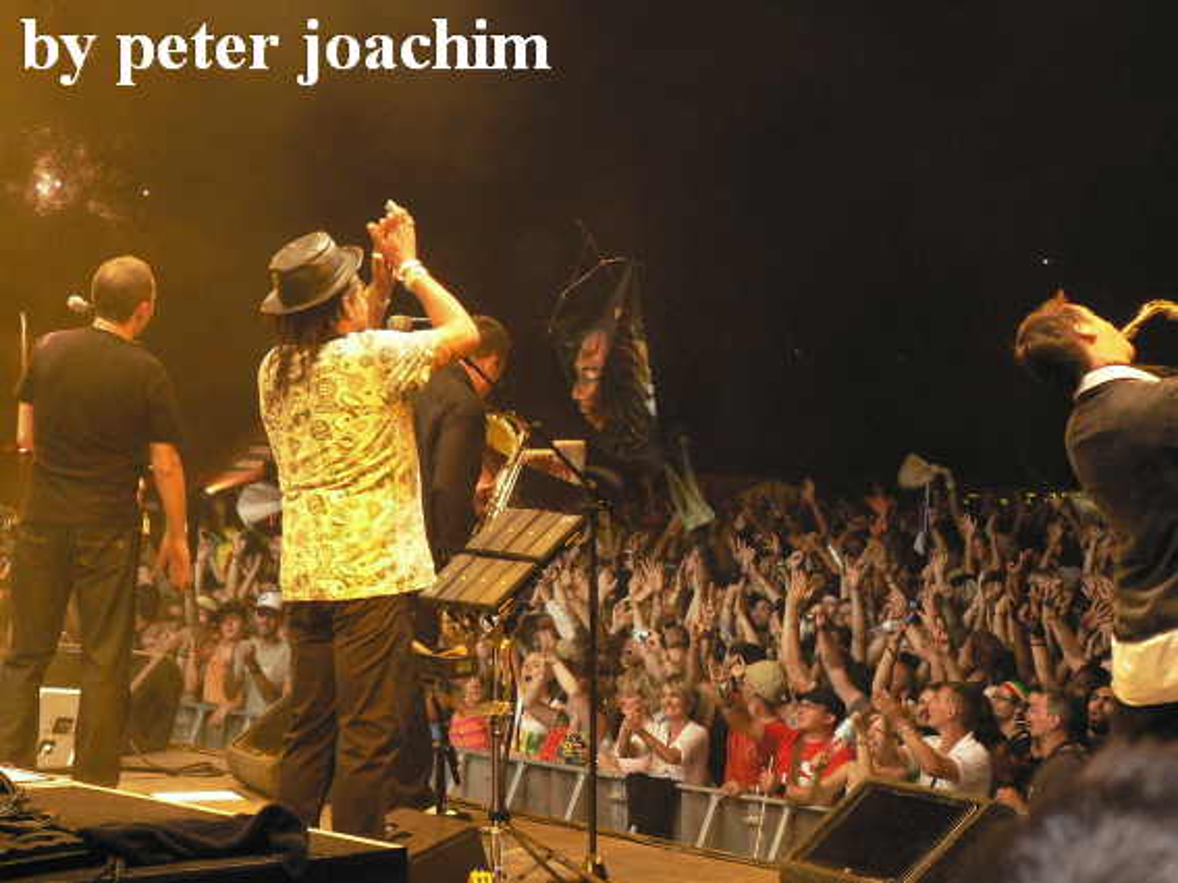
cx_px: 589
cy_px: 442
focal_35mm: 106
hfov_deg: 18.6
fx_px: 3606
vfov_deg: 14.0
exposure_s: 1/60
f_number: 3.2
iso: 300
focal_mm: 18.2
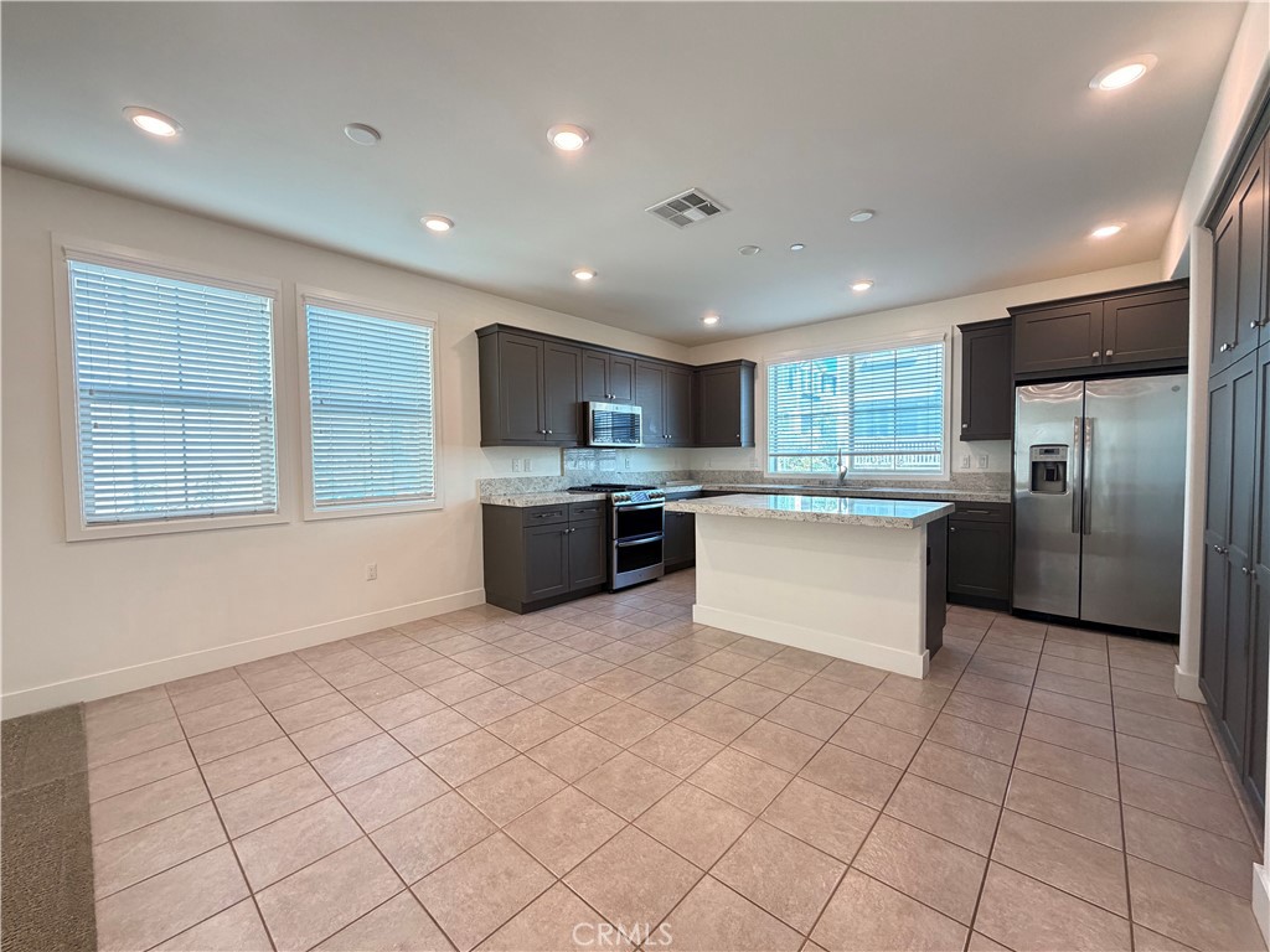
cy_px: 476
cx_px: 635
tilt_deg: -2.2
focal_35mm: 14
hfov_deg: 102.1
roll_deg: +0.7
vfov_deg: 85.7
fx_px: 514
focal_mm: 2.22
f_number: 2.2
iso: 250
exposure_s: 1/120
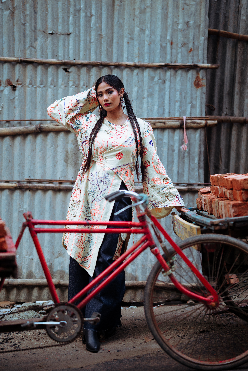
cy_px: 186
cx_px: 124
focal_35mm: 85
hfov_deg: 16.1
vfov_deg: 23.9
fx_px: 878
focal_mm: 85
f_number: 1.4
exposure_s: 1/200
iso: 200
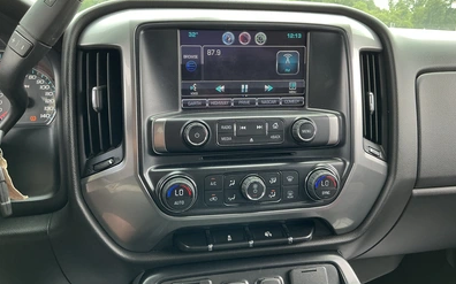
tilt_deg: -12.3
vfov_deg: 41.7
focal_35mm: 30
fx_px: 373
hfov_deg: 62.9
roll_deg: -0.1
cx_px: 228
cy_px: 123
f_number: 1.8
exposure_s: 1/122
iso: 50
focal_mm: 3
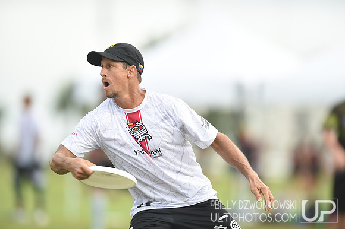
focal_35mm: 400
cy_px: 114
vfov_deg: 3.4
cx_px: 172
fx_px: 3831
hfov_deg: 5.2
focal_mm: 400
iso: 200
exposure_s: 1/1000
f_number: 2.8
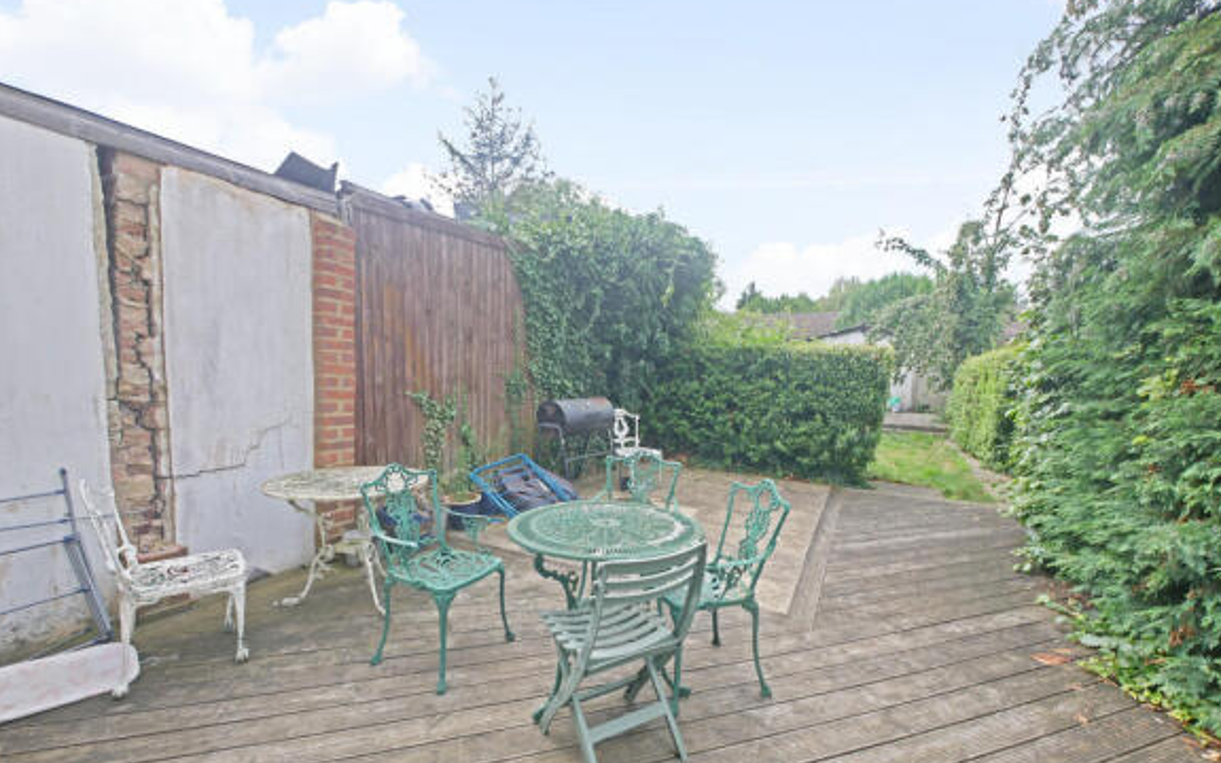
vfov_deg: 74.4
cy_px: 433
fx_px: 499
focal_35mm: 15
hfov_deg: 101.5
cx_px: 613
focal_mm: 7
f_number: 6.3
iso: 200
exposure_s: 1/250
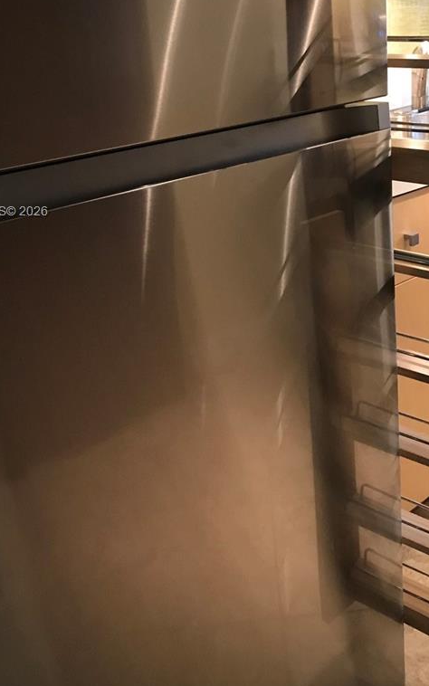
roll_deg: +4.0
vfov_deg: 41.9
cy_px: 213
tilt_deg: -13.6
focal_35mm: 47
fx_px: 879
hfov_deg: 27.3
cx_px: 288
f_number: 1.8
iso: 80
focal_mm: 3.99
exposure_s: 1/15
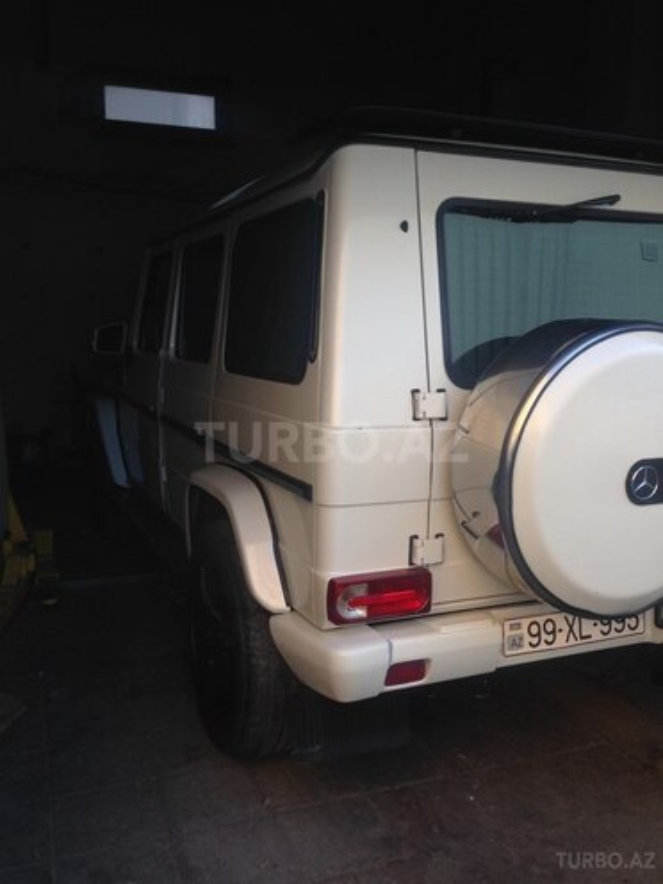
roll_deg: +1.3
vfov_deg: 55.4
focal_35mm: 33
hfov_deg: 42.9
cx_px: 332
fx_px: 843
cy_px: 442
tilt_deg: -7.8
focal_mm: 4.12
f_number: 2.4
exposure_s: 1/151
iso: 50
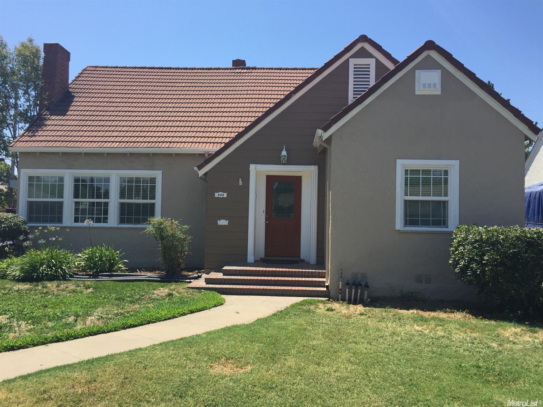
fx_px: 455
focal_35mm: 29
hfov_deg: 61.7
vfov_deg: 48.2
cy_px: 204
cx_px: 272
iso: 32
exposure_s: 1/1721
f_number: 2.2
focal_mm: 4.15
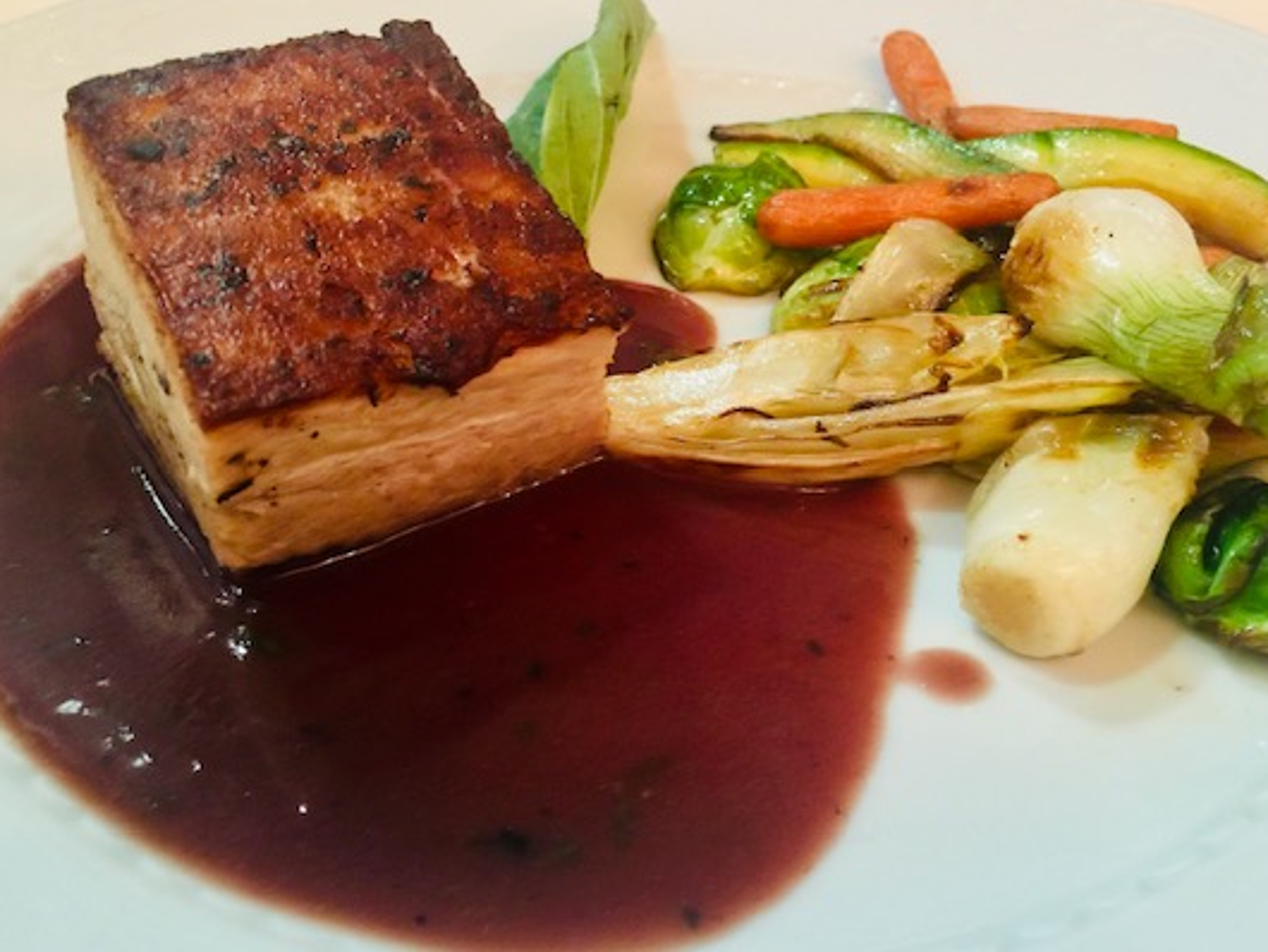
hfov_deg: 52.6
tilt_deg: -39.3
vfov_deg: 40.7
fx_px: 1283
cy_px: 454
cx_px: 679
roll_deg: -2.2
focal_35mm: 35
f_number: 2.2
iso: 64
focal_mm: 4.15
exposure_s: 1/4
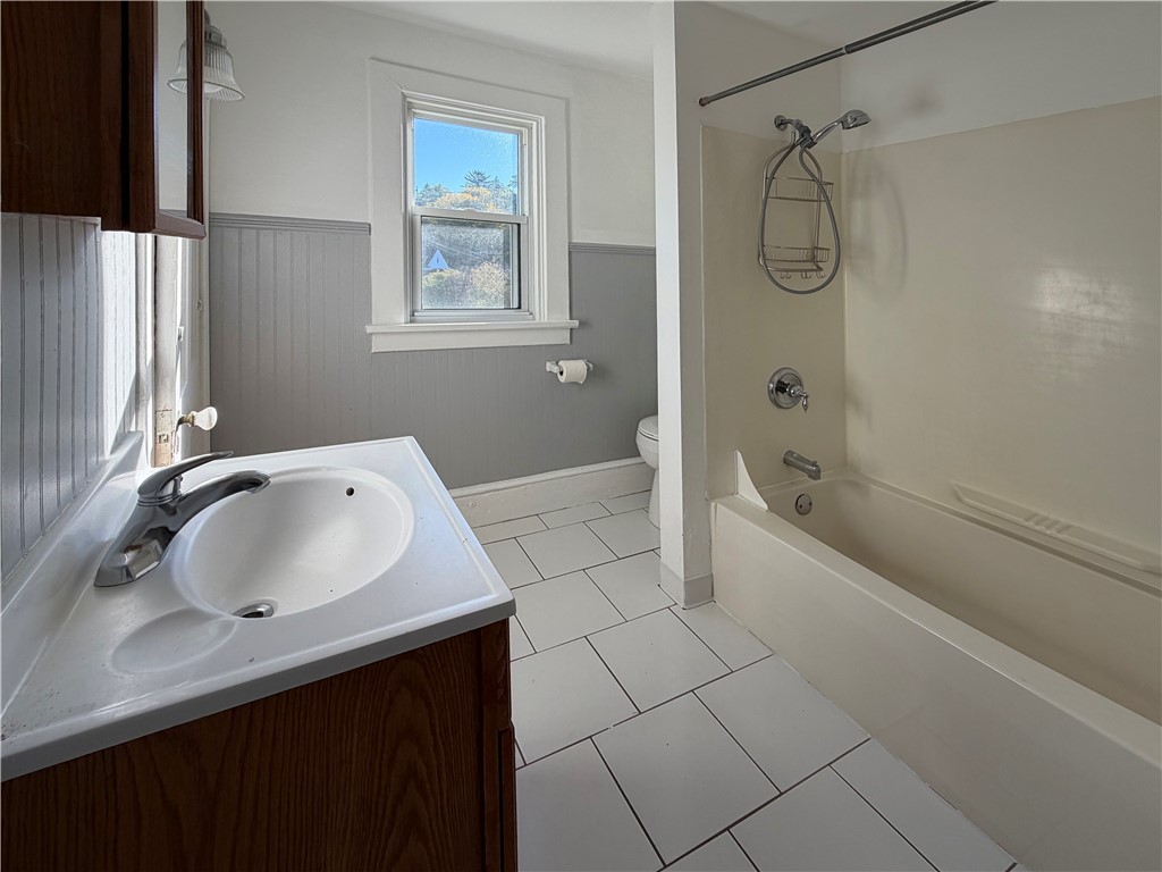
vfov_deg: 85.7
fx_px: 470
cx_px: 581
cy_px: 436
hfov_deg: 102.1
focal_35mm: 14
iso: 40
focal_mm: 2.22
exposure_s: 1/181
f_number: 2.2
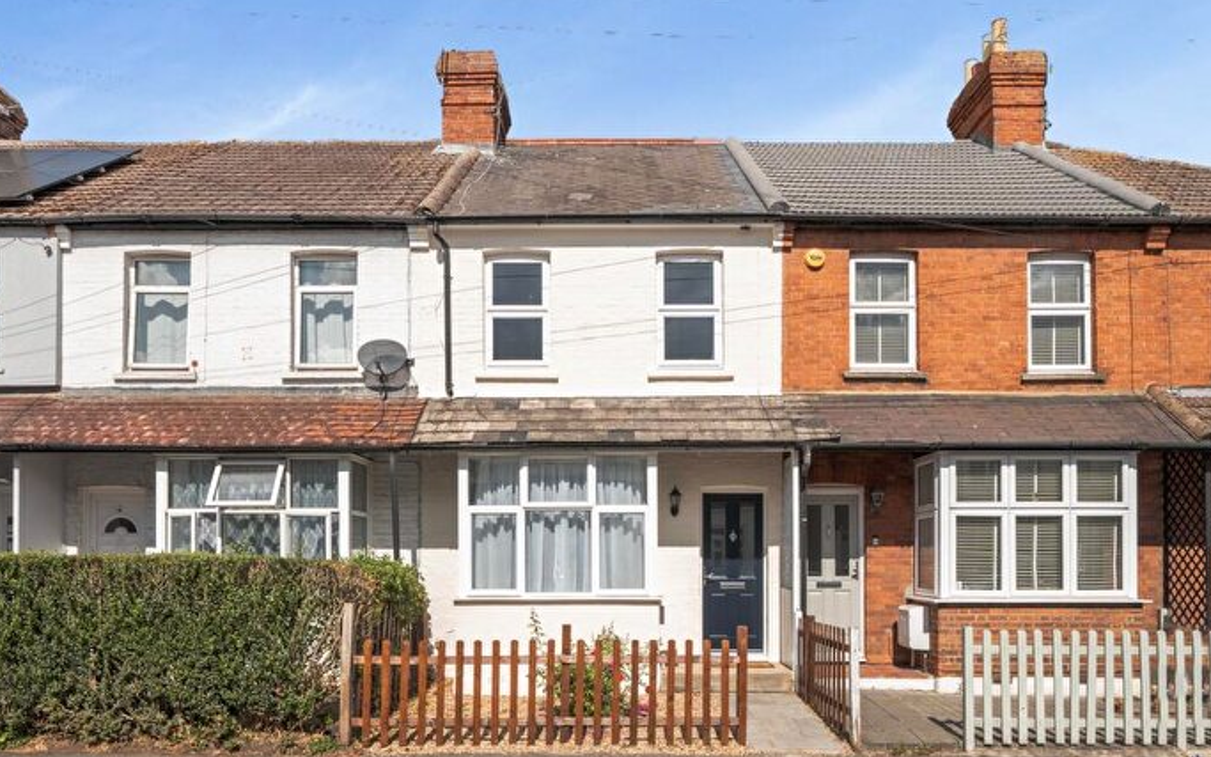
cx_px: 612
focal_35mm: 23
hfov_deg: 77.1
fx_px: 759
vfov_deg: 53.0
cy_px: 368
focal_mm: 15
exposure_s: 1/640
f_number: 8
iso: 400
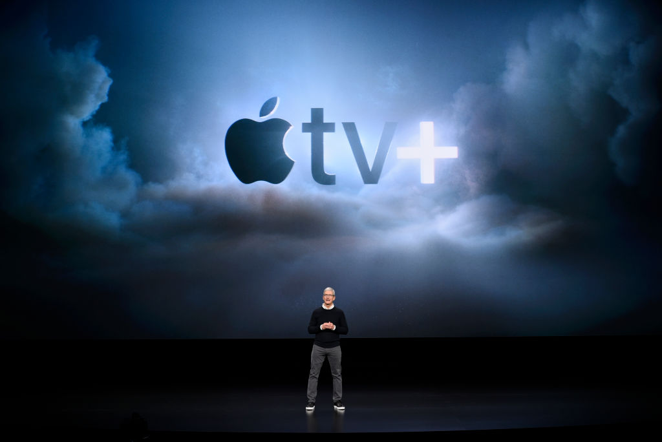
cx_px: 331
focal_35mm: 70
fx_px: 1288
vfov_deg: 19.5
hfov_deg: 28.8
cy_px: 221
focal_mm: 70
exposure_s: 1/160
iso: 800
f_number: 3.5
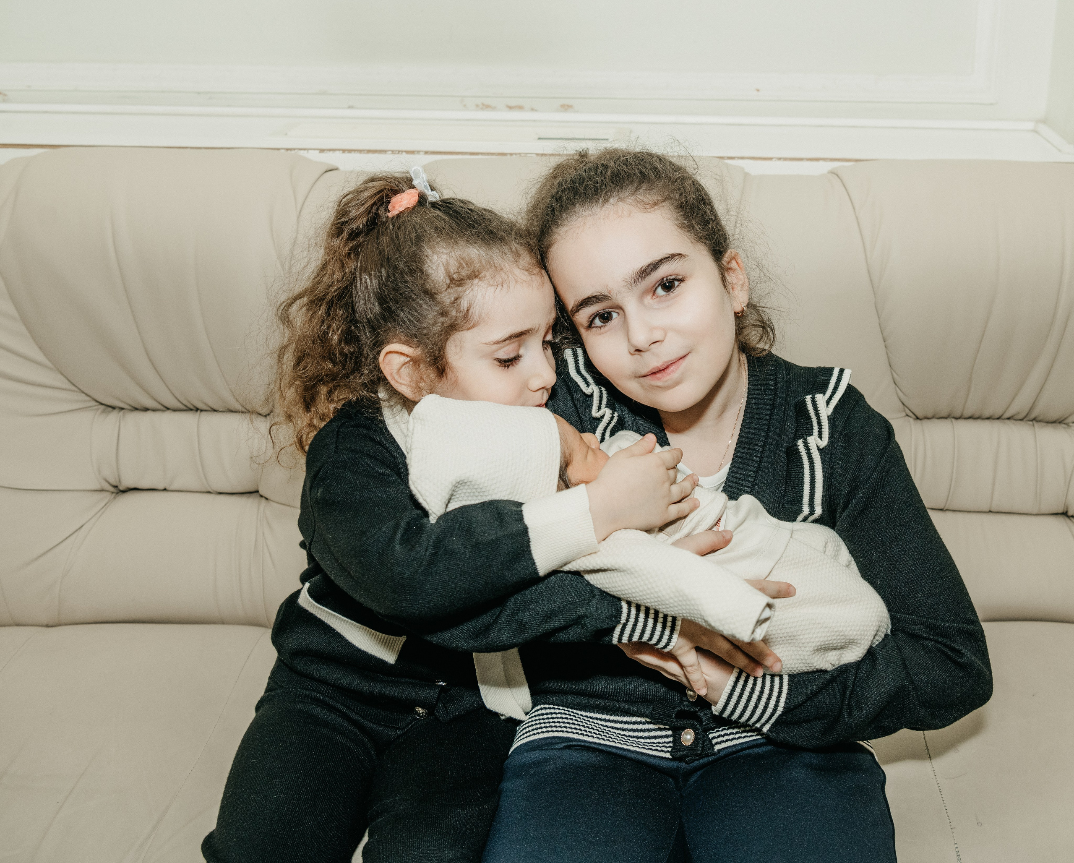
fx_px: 1356
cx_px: 671
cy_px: 358
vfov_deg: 35.2
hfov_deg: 42.9
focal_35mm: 43
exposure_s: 1/160
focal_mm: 31
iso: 400
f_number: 5
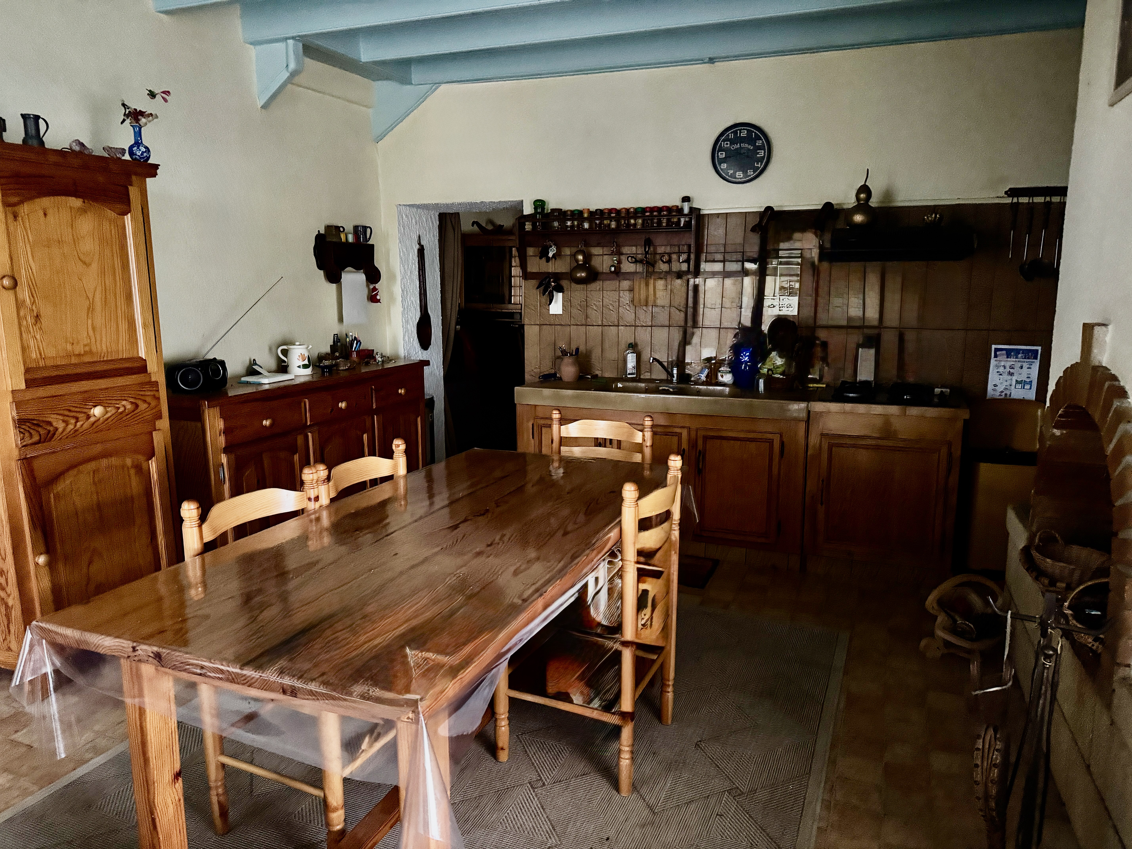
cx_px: 566
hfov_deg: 71.6
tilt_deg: -9.3
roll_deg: +0.6
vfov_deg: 56.8
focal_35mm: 24
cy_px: 424
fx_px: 785
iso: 1600
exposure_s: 1/29
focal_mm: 6.76
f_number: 1.78
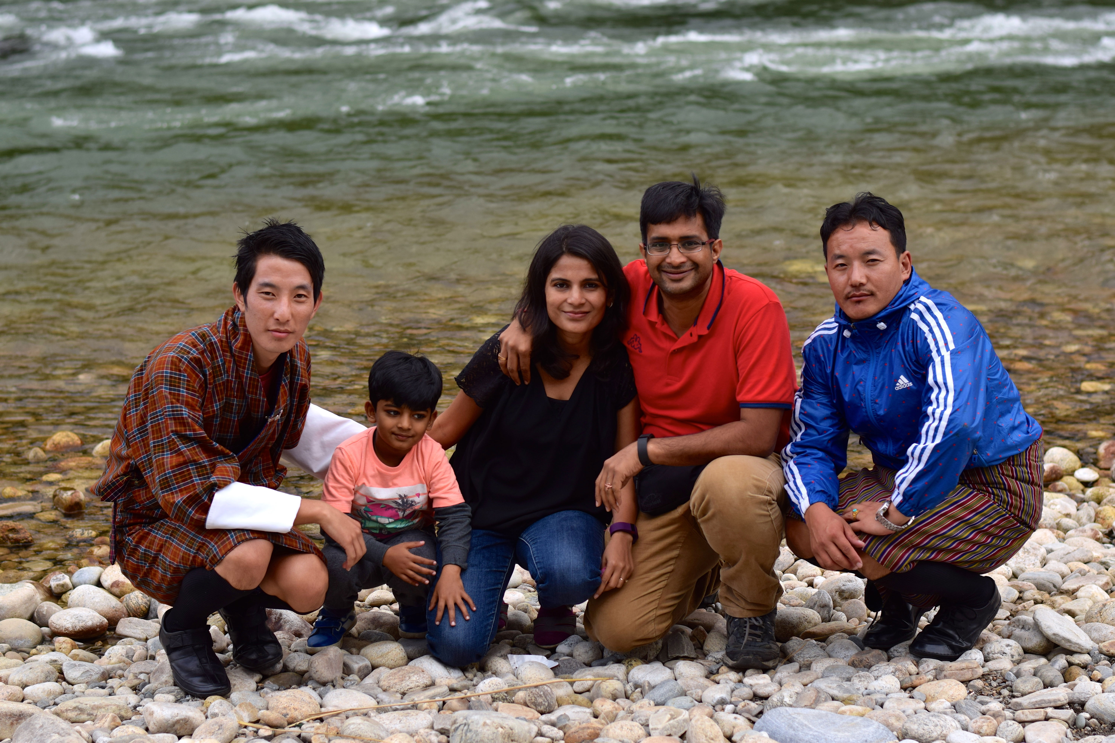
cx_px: 558
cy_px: 372
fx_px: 2323
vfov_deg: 18.2
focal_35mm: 75
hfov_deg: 27.0
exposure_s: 1/250
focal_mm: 50
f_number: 3.2
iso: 100
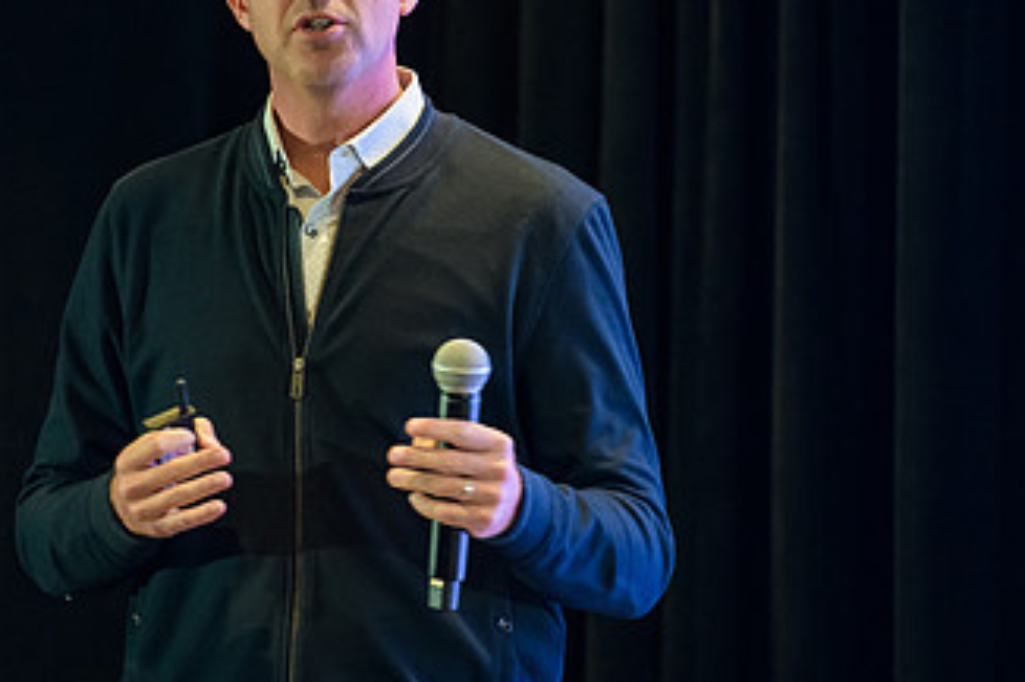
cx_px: 421
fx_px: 10131
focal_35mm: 356
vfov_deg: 3.9
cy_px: 215
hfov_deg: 5.8
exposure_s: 1/200
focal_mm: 200
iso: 3200
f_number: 3.2
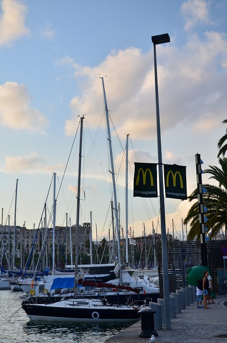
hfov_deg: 25.6
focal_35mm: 52
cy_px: 172
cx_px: 114
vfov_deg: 37.9
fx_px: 499
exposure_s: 1/500
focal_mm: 35
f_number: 5.6
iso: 500
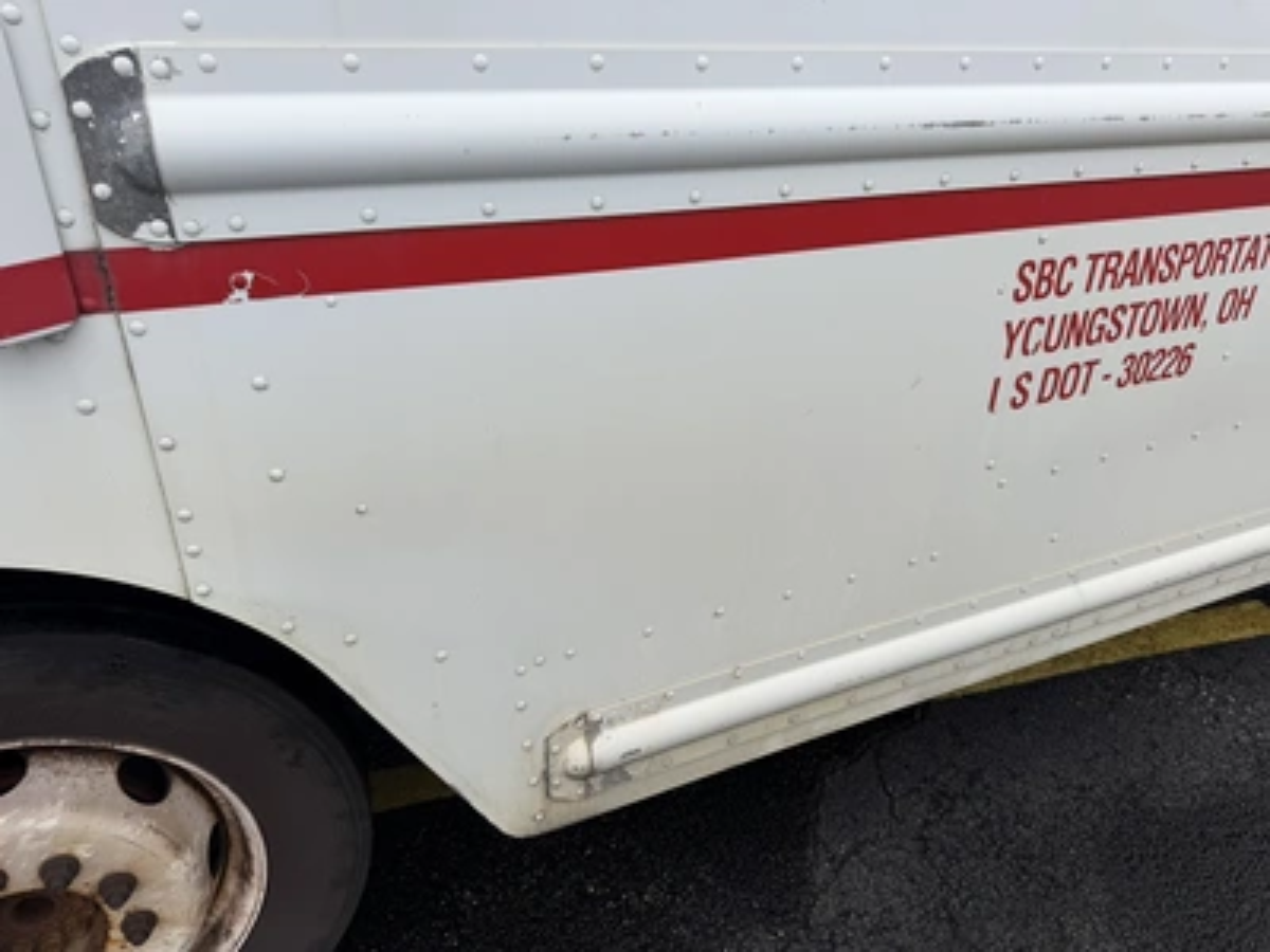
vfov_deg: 56.8
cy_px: 476
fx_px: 881
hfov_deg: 71.6
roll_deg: -0.1
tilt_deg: -23.5
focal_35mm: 24
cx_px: 635
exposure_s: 1/1292
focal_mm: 6.76
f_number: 1.78
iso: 80
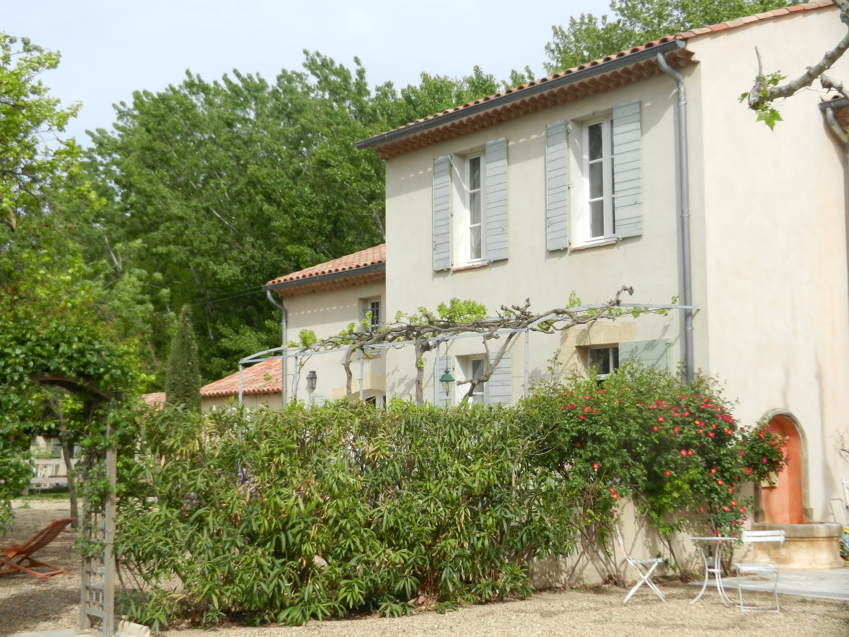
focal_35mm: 53
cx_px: 424
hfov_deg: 36.2
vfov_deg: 27.5
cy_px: 318
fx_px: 1300
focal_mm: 9.4
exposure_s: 1/800
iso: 160
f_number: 4.4
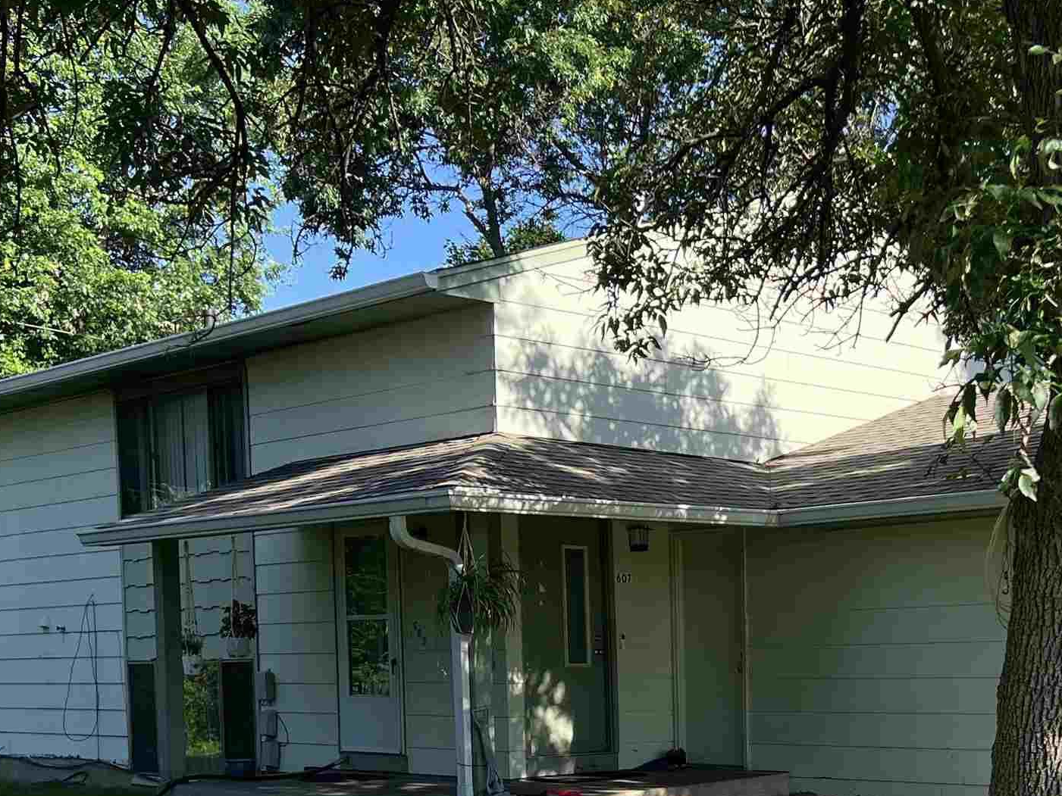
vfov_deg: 24.8
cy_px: 746
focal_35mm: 57
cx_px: 813
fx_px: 1749
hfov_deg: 33.0
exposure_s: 1/1100
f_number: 1.5
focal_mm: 5.7
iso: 50
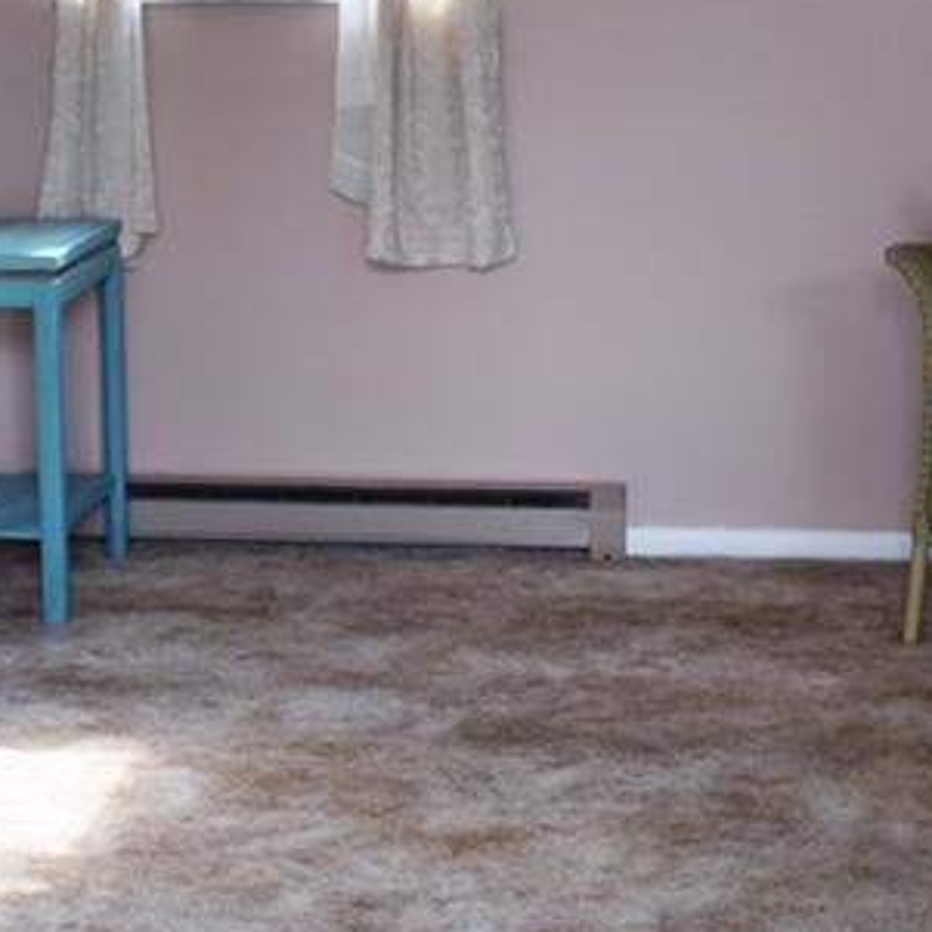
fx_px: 2376
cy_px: 192
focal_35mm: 78
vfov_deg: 21.9
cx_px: 427
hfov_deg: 22.2
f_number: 5
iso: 400
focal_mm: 18
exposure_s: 1/100
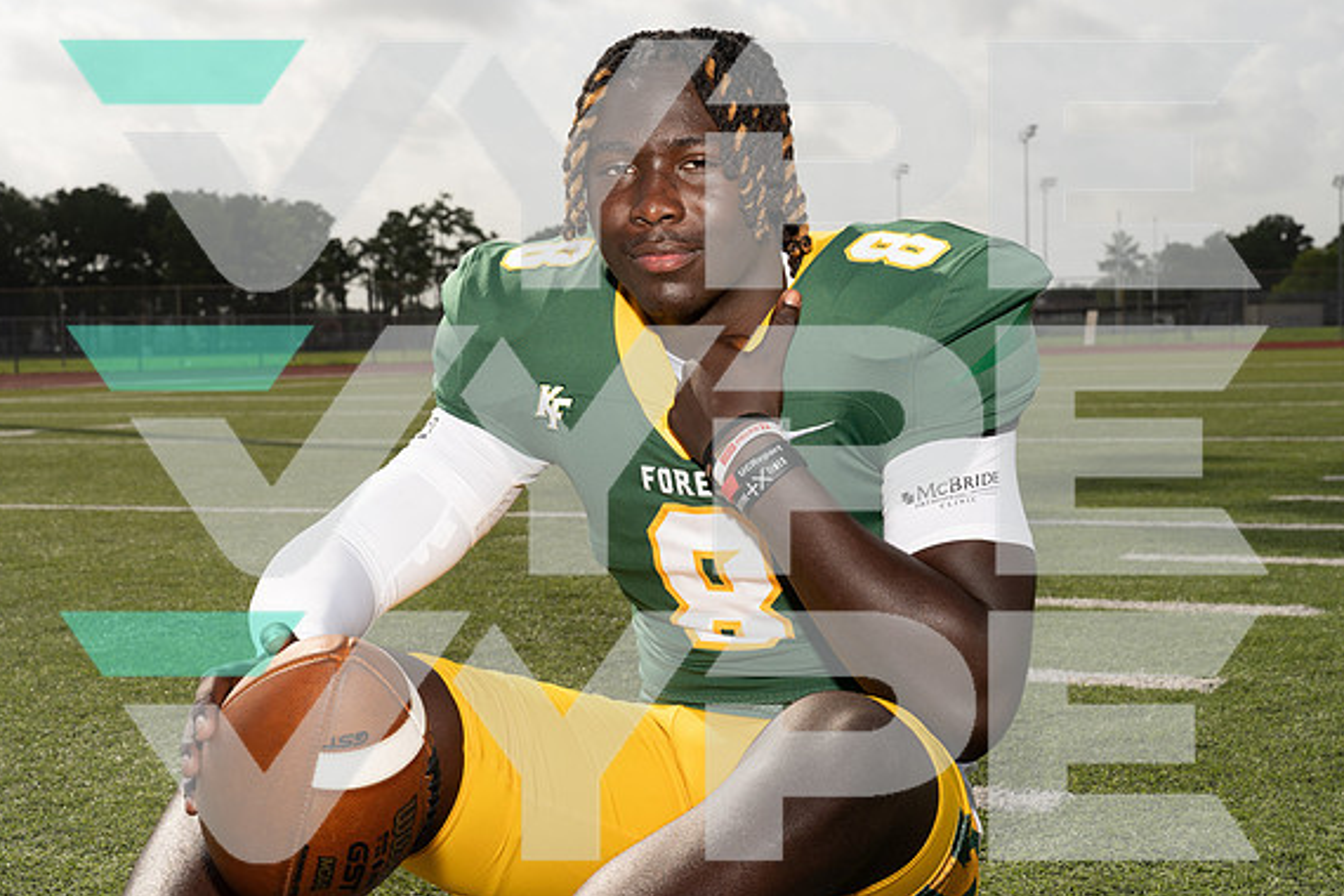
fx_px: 2091
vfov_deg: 24.2
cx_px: 667
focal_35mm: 56
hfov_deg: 35.6
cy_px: 452
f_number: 11
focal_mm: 55
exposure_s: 1/250
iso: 100
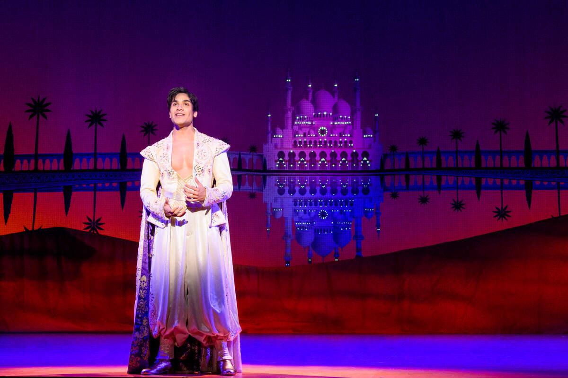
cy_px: 189
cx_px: 284
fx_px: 1498
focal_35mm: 95
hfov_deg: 21.5
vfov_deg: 14.4
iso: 3200
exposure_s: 1/200
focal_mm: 95
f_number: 8
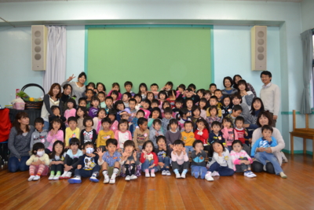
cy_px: 105
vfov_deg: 48.0
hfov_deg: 67.4
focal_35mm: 27
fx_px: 236
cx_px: 157
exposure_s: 1/60
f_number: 3.5
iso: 800
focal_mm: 18
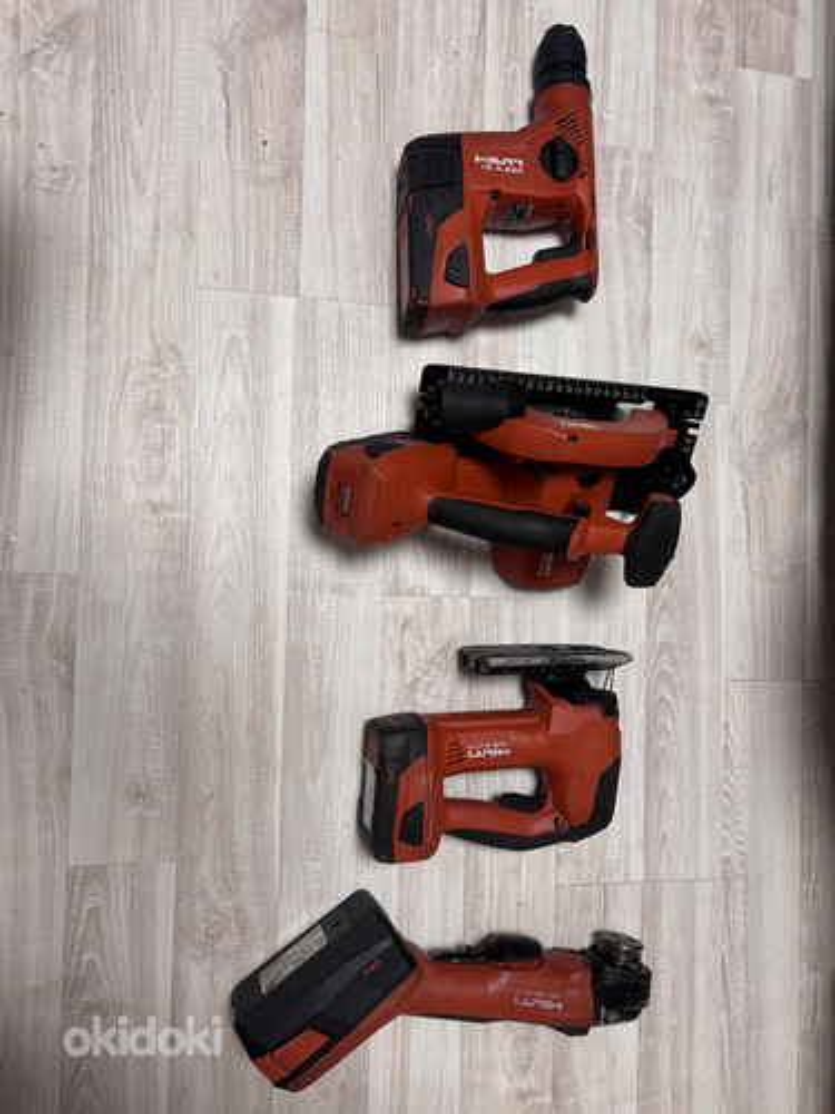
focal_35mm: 26
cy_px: 557
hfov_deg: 53.1
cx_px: 418
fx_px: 836
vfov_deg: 67.3
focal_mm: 5.96
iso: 125
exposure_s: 1/100
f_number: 1.6
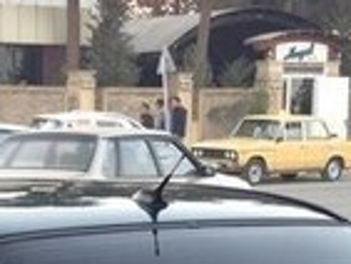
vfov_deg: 8.9
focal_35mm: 154
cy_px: 574
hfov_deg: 12.8
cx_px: 85
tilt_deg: -17.5
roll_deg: +0.1
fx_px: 1563
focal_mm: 4.12
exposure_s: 1/20
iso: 50
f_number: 2.4
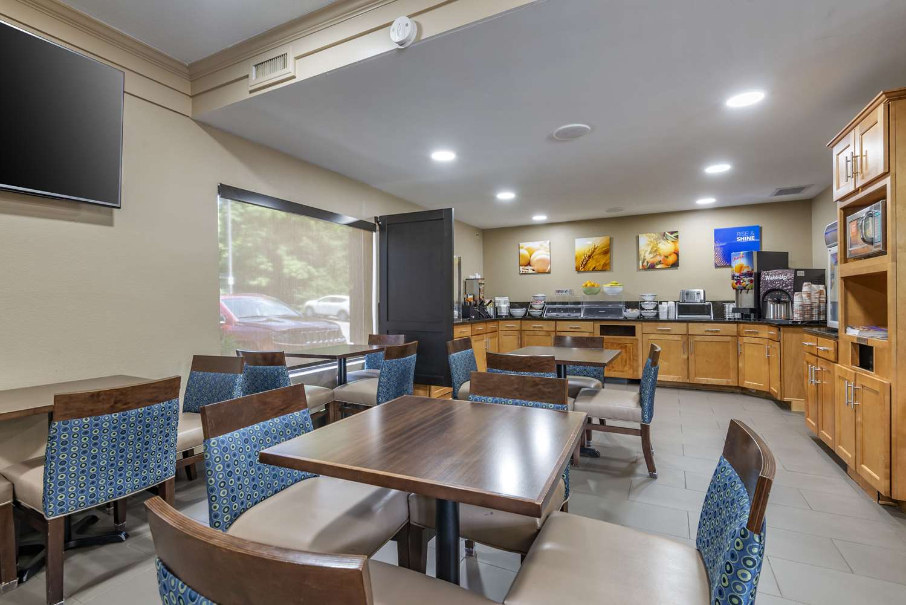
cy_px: 302
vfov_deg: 73.8
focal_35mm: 16
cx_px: 453
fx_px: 403
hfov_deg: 96.7
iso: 400
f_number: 10
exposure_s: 1/10
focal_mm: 16
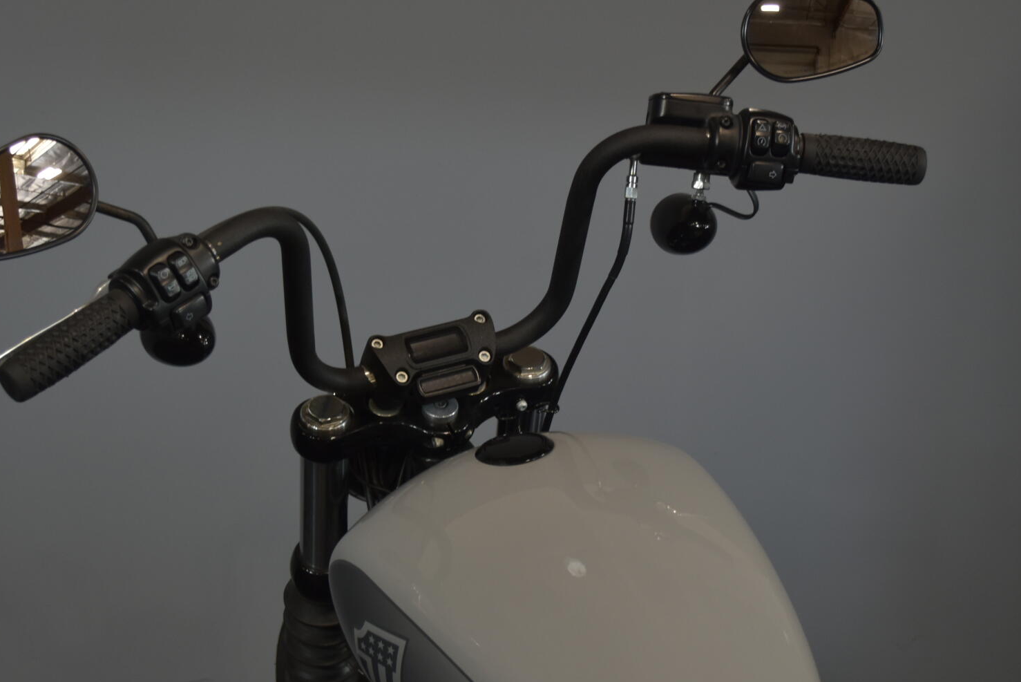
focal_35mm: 69
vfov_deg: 19.8
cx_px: 471
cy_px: 344
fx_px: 1958
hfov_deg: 29.2
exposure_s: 1/30
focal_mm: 34
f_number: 5
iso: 450
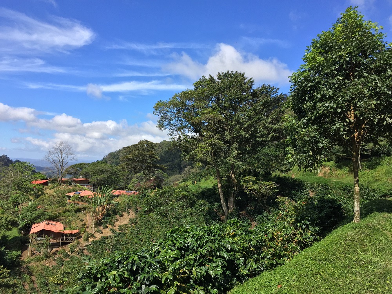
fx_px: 328
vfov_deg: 48.2
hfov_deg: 61.7
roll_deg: -4.3
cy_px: 147
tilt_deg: +3.2
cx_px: 196
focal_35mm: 29
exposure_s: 1/1799
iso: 32
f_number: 2.2
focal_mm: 4.15
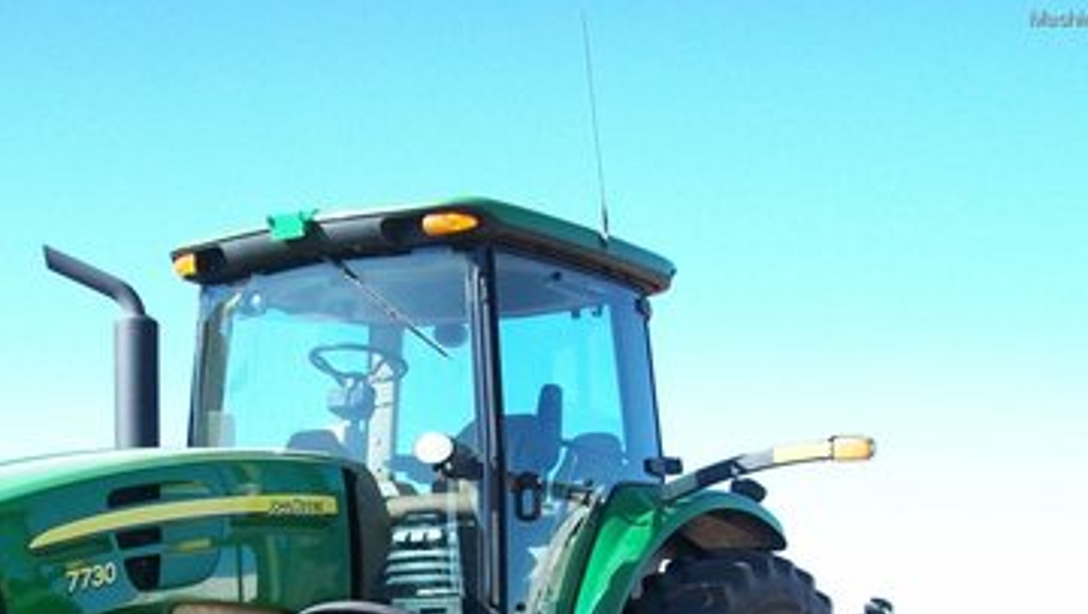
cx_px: 387
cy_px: 614
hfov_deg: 28.4
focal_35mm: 74
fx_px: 2136
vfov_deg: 16.0
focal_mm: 7.6
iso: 80
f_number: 3
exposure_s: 1/385
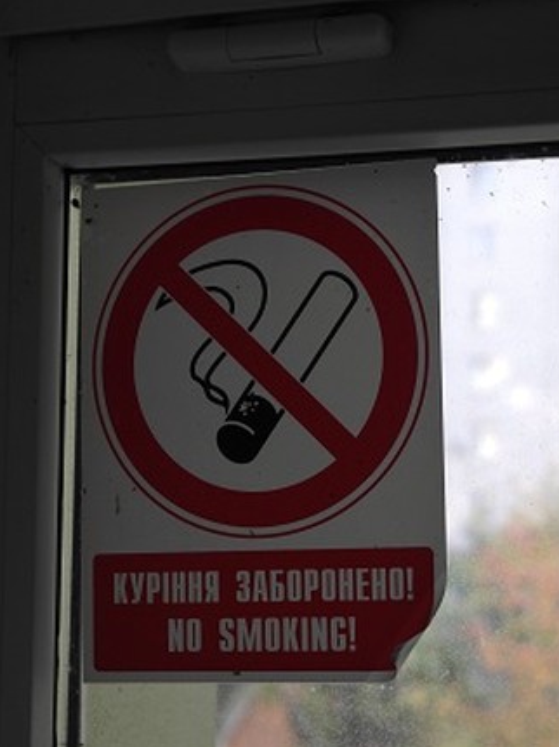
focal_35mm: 83
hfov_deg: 17.8
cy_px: 398
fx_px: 1789
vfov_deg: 23.6
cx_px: 297
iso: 400
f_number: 4.5
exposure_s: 1/125
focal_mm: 35
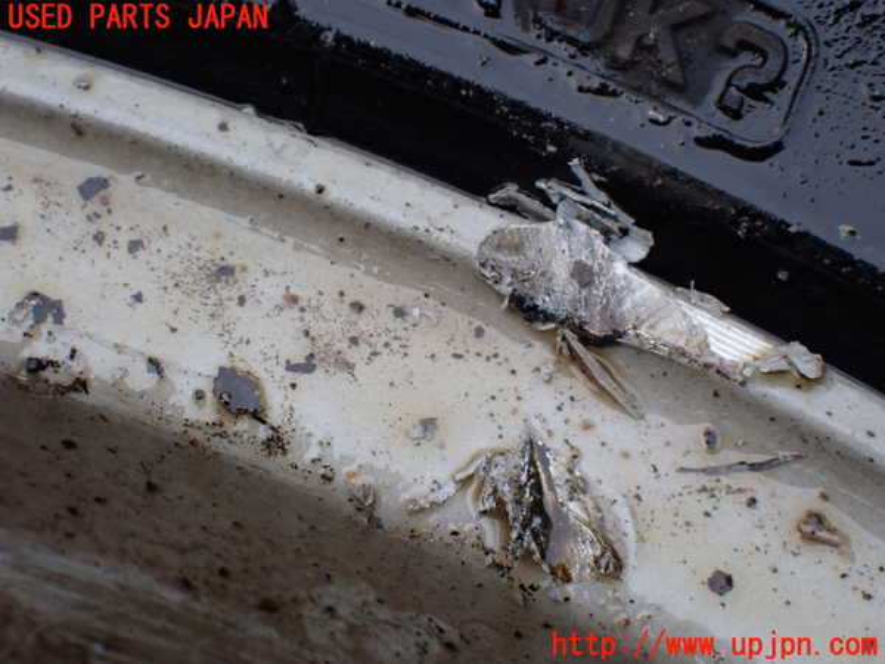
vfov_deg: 18.0
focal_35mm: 82
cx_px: 442
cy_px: 332
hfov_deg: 23.8
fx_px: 2096
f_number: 5.6
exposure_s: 1/320
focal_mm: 14.62
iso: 200
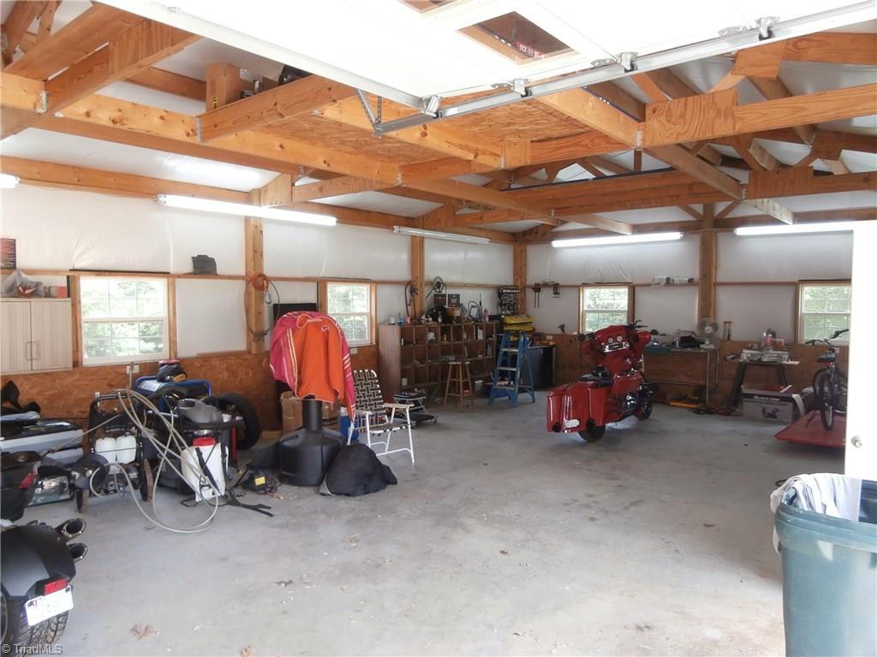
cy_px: 328
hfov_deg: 71.6
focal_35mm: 24
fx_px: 608
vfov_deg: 56.8
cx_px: 438
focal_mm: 4.2
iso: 100
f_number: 3
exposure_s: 1/40
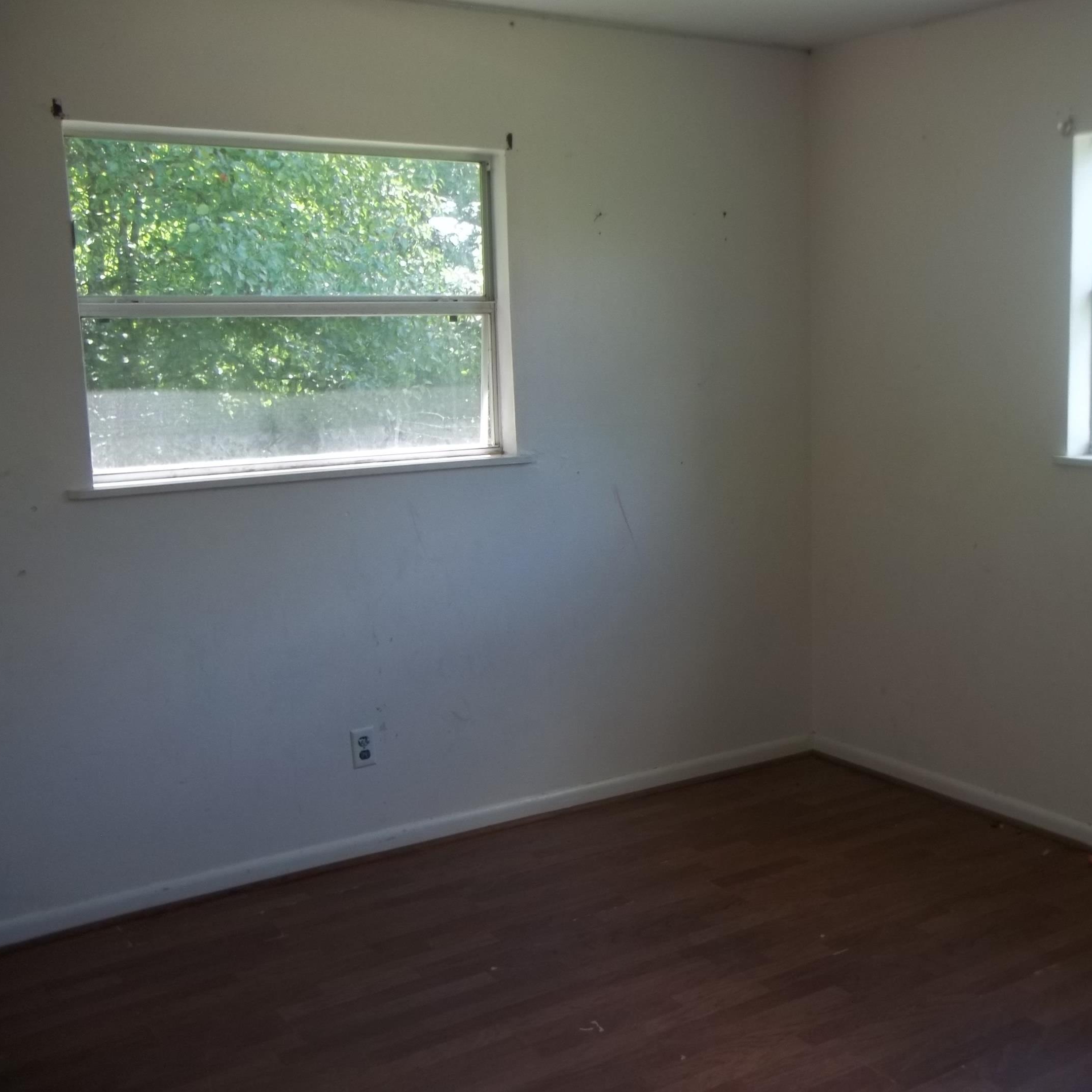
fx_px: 1392
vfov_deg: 42.8
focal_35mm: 39
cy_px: 545
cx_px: 715
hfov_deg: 42.3
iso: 64
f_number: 3.3
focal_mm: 5.9
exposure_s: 1/40
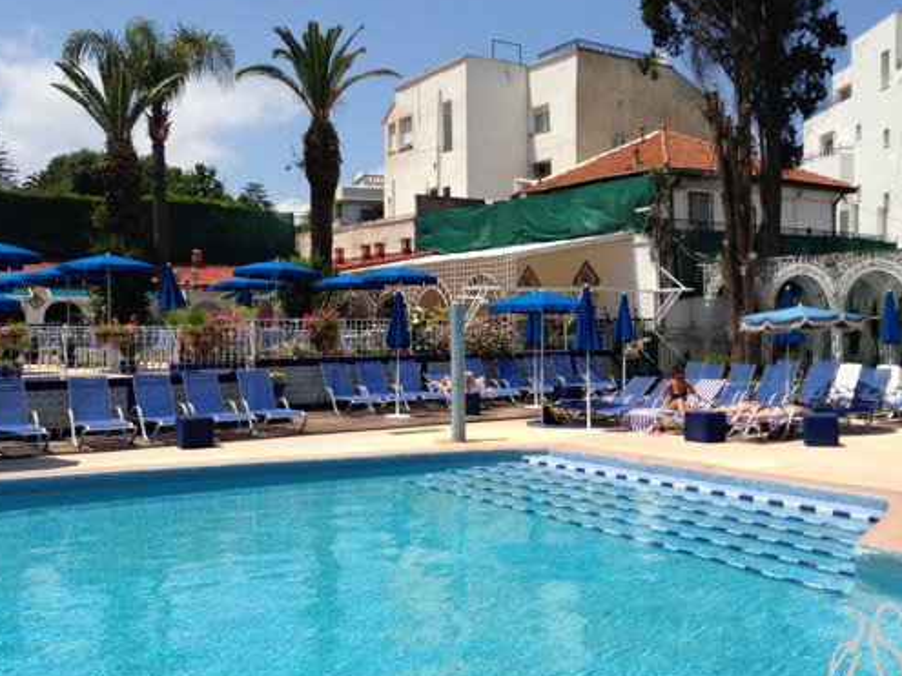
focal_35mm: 40
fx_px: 1042
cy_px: 323
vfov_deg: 35.9
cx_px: 519
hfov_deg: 46.7
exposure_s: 1/2358
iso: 50
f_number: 2.4
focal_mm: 4.13
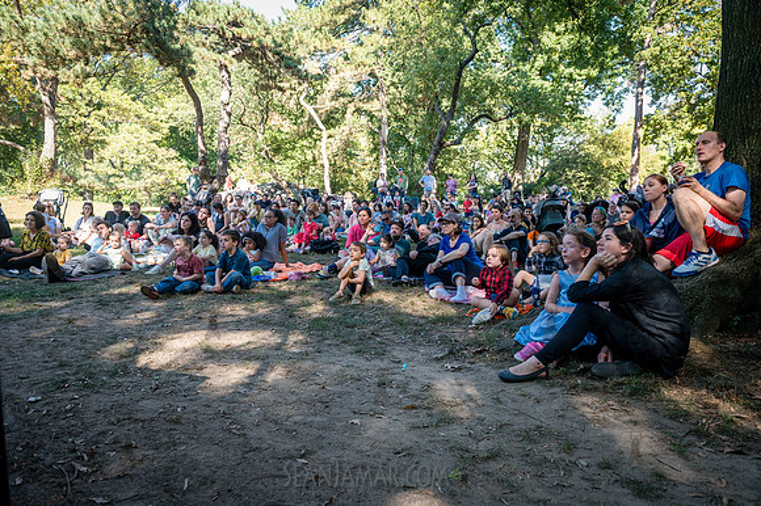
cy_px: 253
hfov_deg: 73.8
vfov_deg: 53.1
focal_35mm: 24
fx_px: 507
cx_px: 380
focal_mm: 24
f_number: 4.5
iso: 1000
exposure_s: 1/500
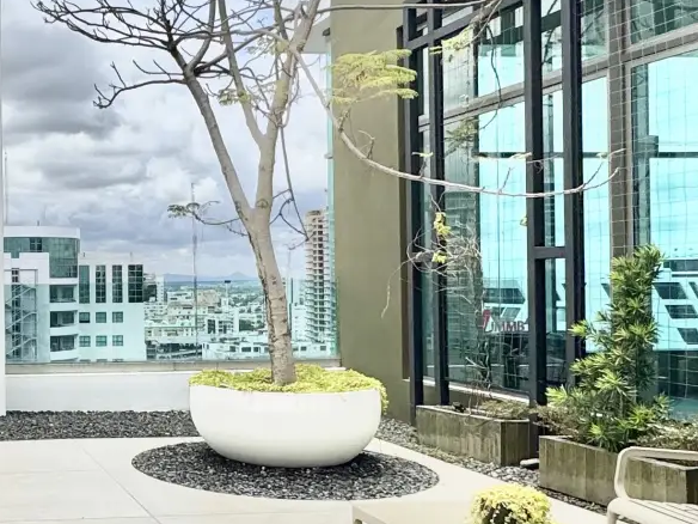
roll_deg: +0.5
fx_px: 928
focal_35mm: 46
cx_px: -24
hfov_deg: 36.4
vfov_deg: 31.5
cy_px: 281
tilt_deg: -0.6
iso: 50
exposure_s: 1/3906
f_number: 2.2
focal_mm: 2.22
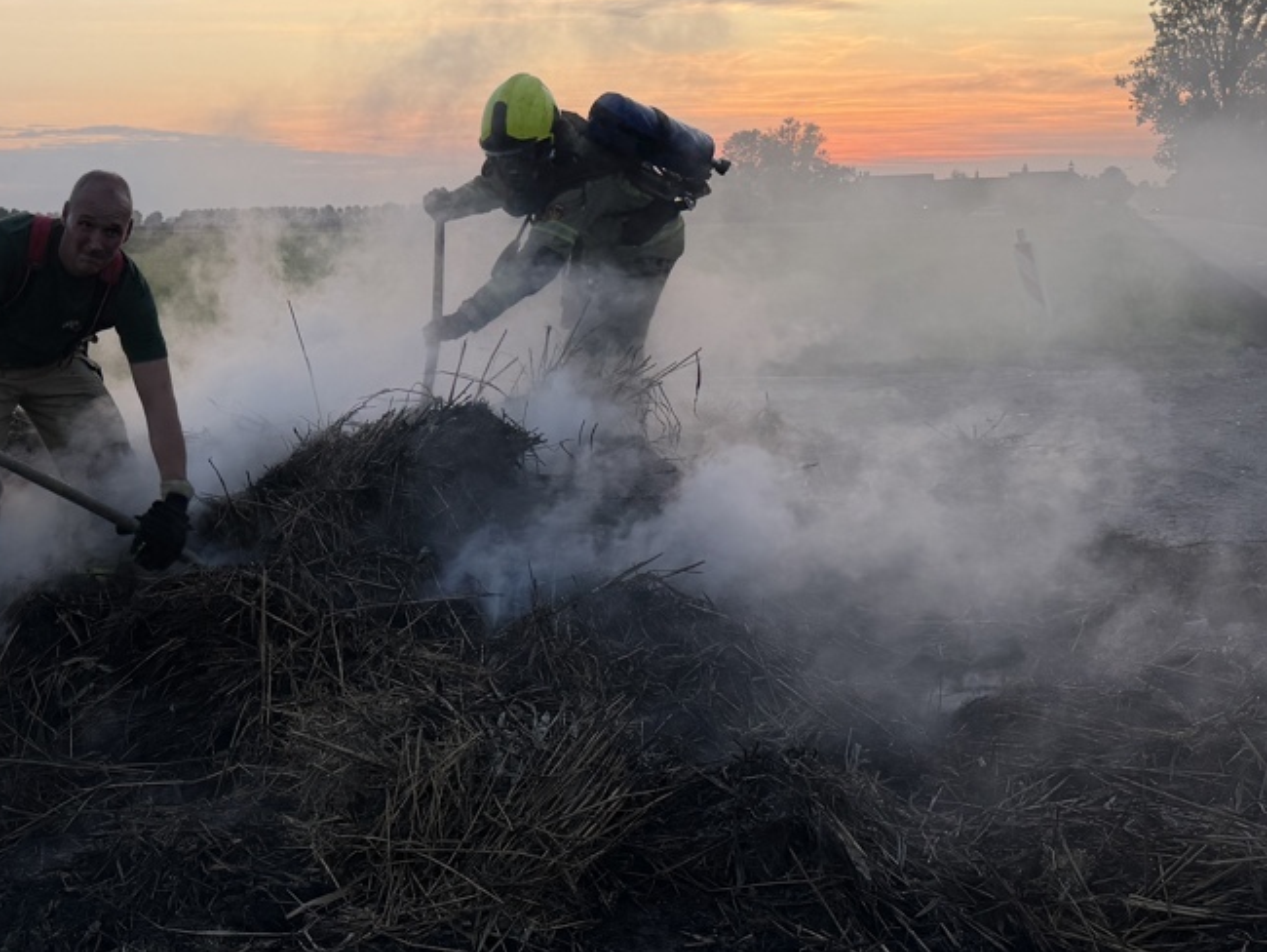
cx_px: 454
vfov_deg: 45.3
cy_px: 400
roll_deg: +0.9
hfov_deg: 57.4
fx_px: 1135
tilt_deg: -6.8
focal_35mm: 31
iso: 64
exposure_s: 1/165
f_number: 1.78
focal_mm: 6.76
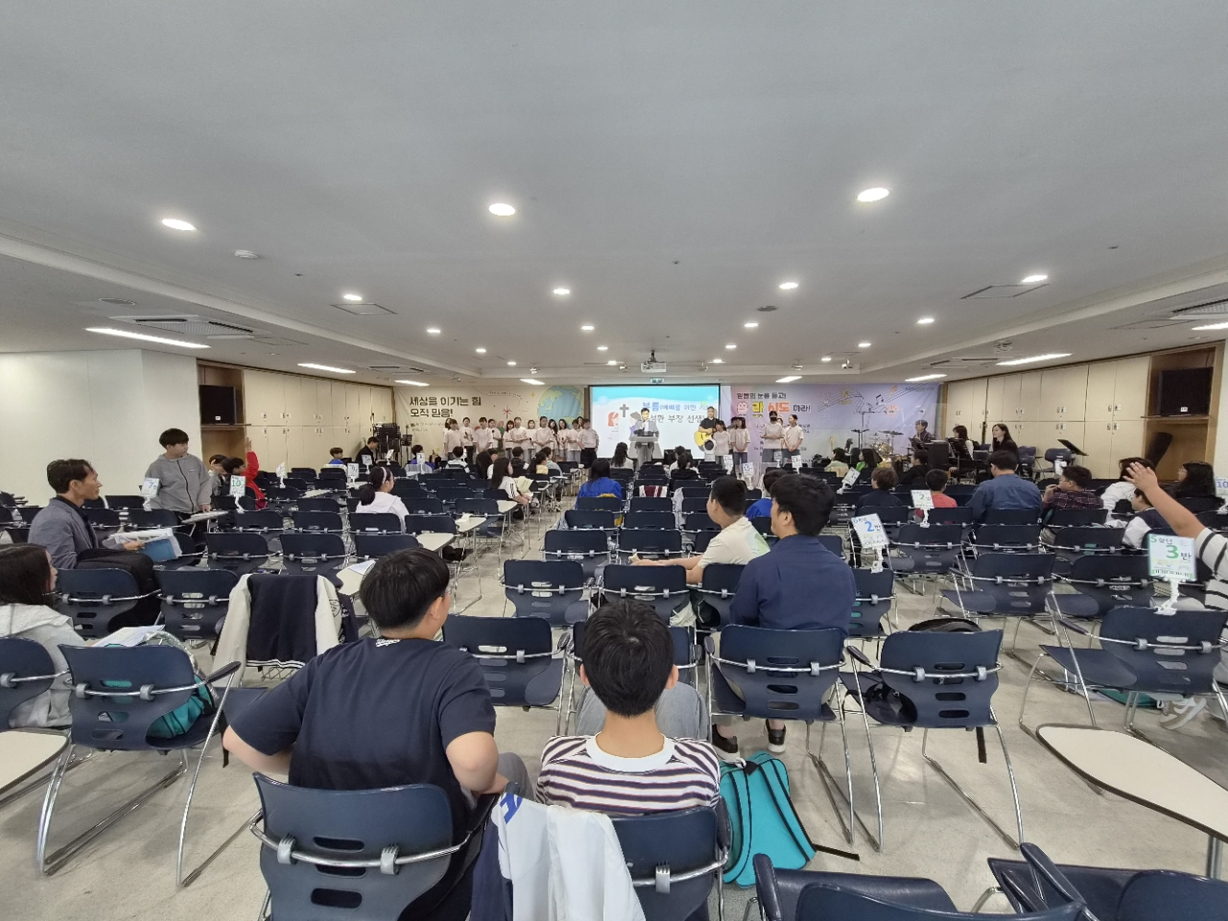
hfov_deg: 106.2
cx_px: 614
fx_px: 461
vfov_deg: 89.9
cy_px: 460
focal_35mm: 13
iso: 320
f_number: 2.2
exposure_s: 1/120
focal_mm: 2.2
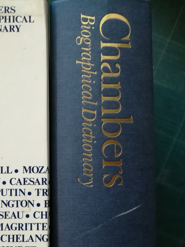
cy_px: 170
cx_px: 50
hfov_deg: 34.5
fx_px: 292
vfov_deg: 44.9
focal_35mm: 41
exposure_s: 1/24
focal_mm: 3.83
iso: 500
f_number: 2.2
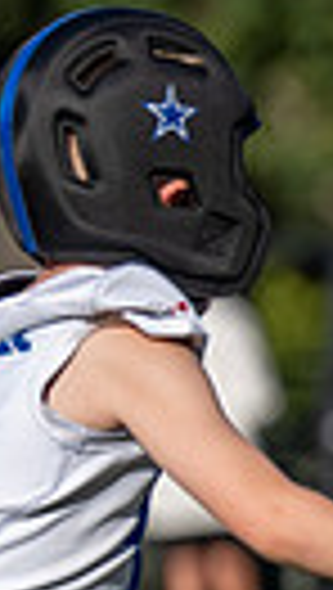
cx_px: 1567
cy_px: 555
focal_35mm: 1197
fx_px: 18730
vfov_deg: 1.8
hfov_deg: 1.0
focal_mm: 163
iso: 100
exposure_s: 1/2000
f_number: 2.8
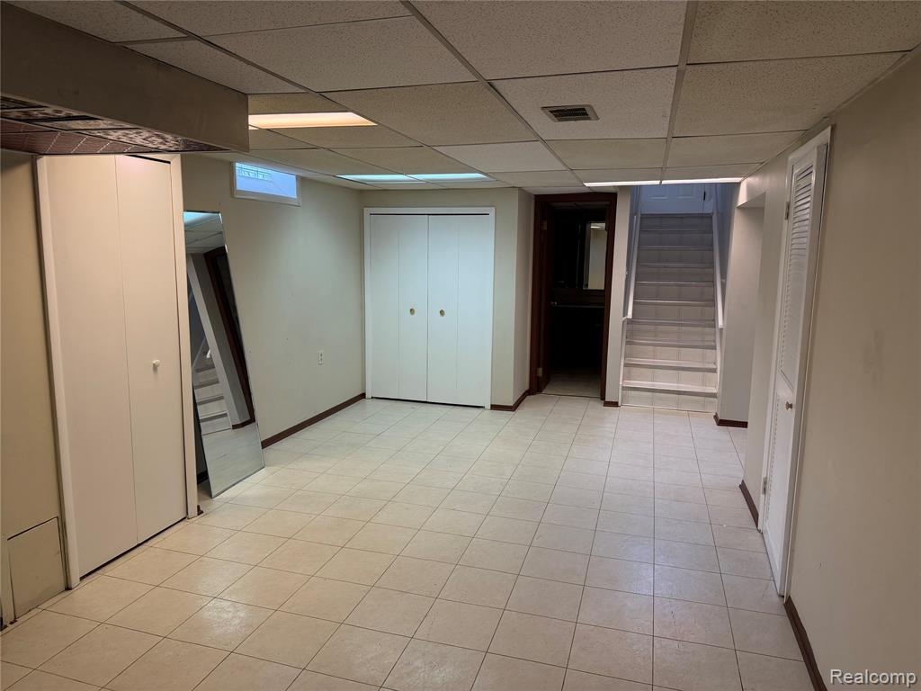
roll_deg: -1.2
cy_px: 346
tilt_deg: -9.0
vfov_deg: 56.8
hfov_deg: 71.6
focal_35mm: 24
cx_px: 460
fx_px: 639
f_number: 1.78
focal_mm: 6.76
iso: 160
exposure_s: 1/120
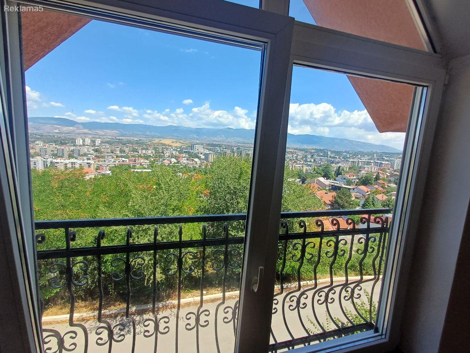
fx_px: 217
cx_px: 235
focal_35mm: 16
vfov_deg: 78.1
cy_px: 176
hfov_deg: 94.5
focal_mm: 1.64
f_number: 2.2
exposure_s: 1/613
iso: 40
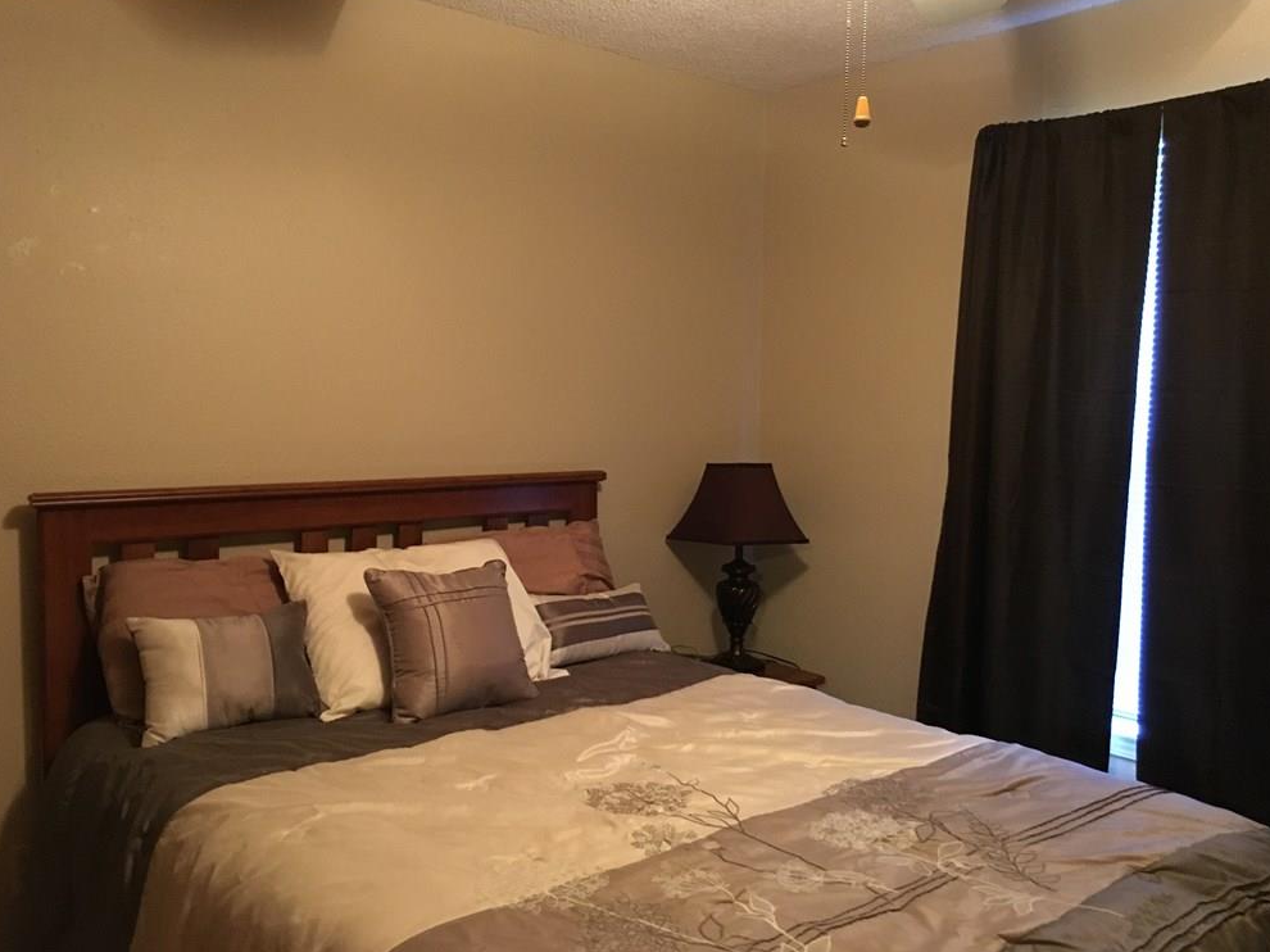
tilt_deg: -3.2
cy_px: 482
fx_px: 1100
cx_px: 630
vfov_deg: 46.8
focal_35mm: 30
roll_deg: -1.3
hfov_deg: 60.0
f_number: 2.2
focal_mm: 4.15
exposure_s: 1/15
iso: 500
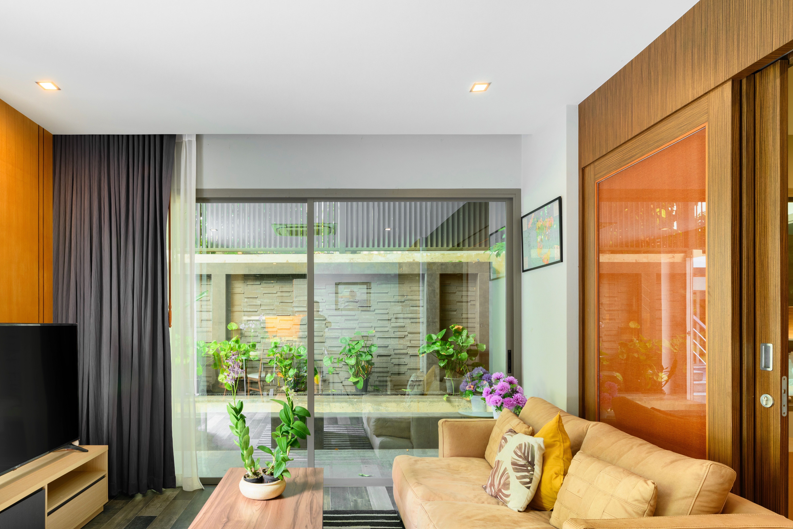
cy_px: 324
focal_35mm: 22
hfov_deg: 78.0
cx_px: 331
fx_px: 485
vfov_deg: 56.7
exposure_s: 1/6
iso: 400
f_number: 8
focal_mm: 16
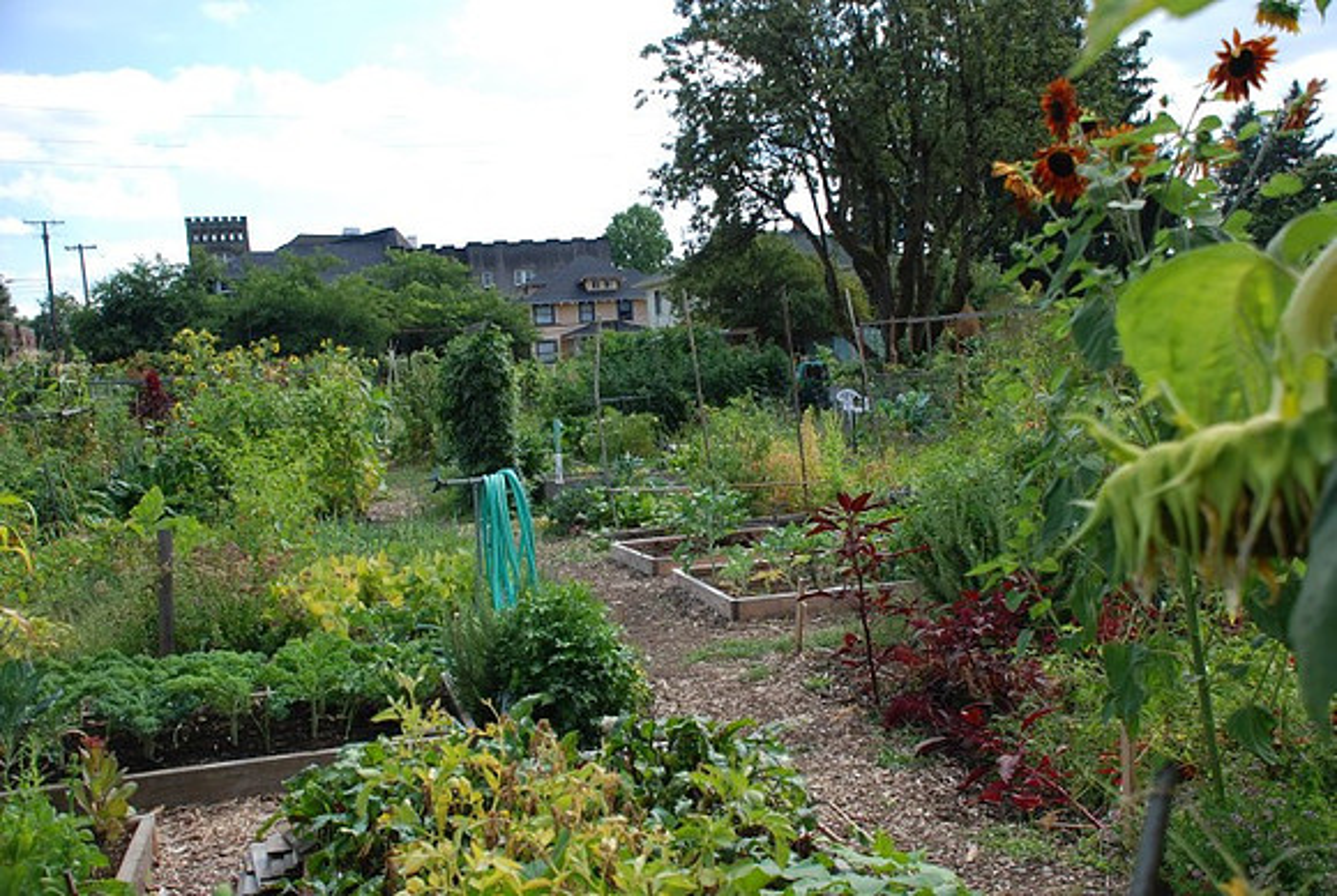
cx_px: 668
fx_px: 1339
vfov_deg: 37.0
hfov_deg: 53.0
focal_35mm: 36
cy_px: 448
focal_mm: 24
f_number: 4
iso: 100
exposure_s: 1/400
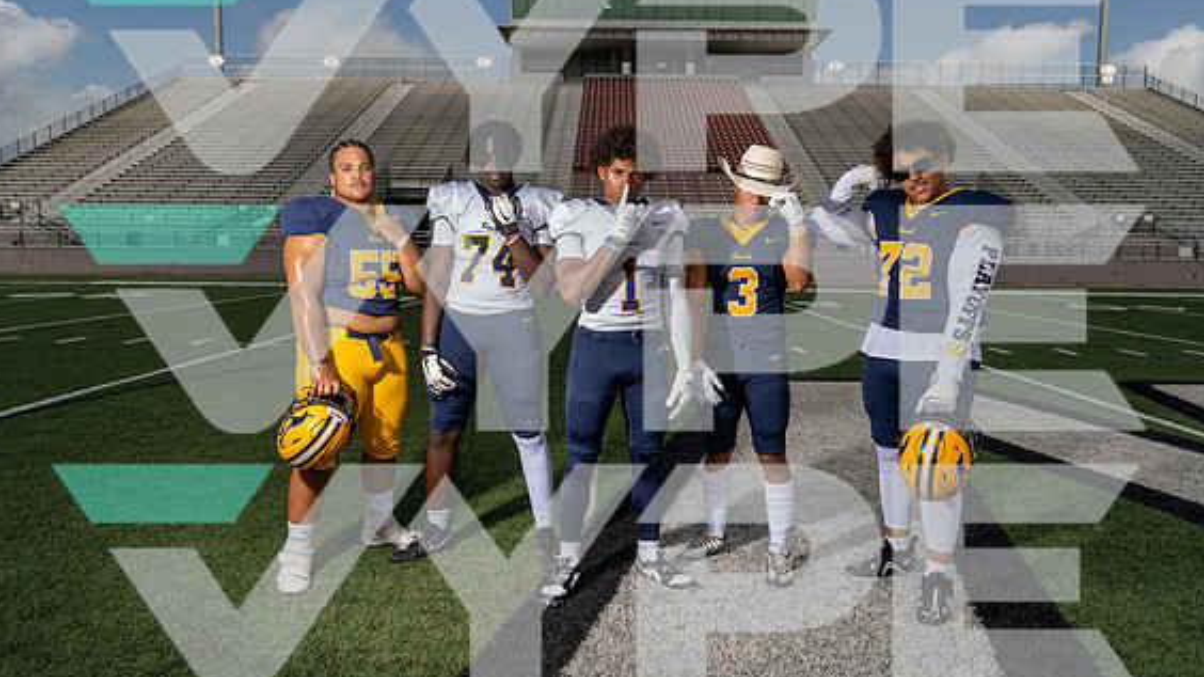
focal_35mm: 28
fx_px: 894
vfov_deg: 41.5
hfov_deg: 67.9
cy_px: 319
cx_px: 602
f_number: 11
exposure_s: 1/250
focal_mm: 26
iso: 100
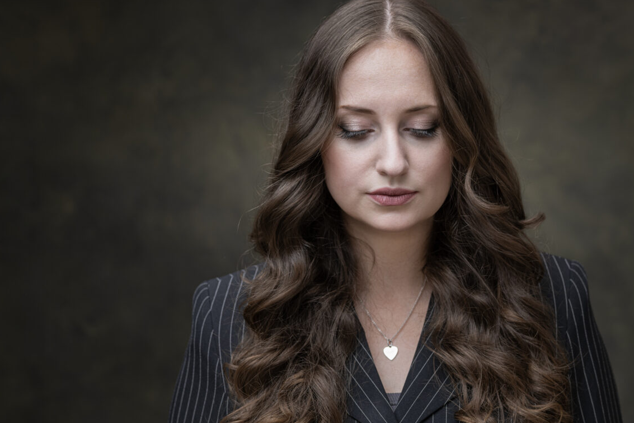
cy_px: 246
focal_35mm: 105
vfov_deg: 13.0
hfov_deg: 19.4
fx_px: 1849
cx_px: 371
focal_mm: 85
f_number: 4
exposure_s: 1/200
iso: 100
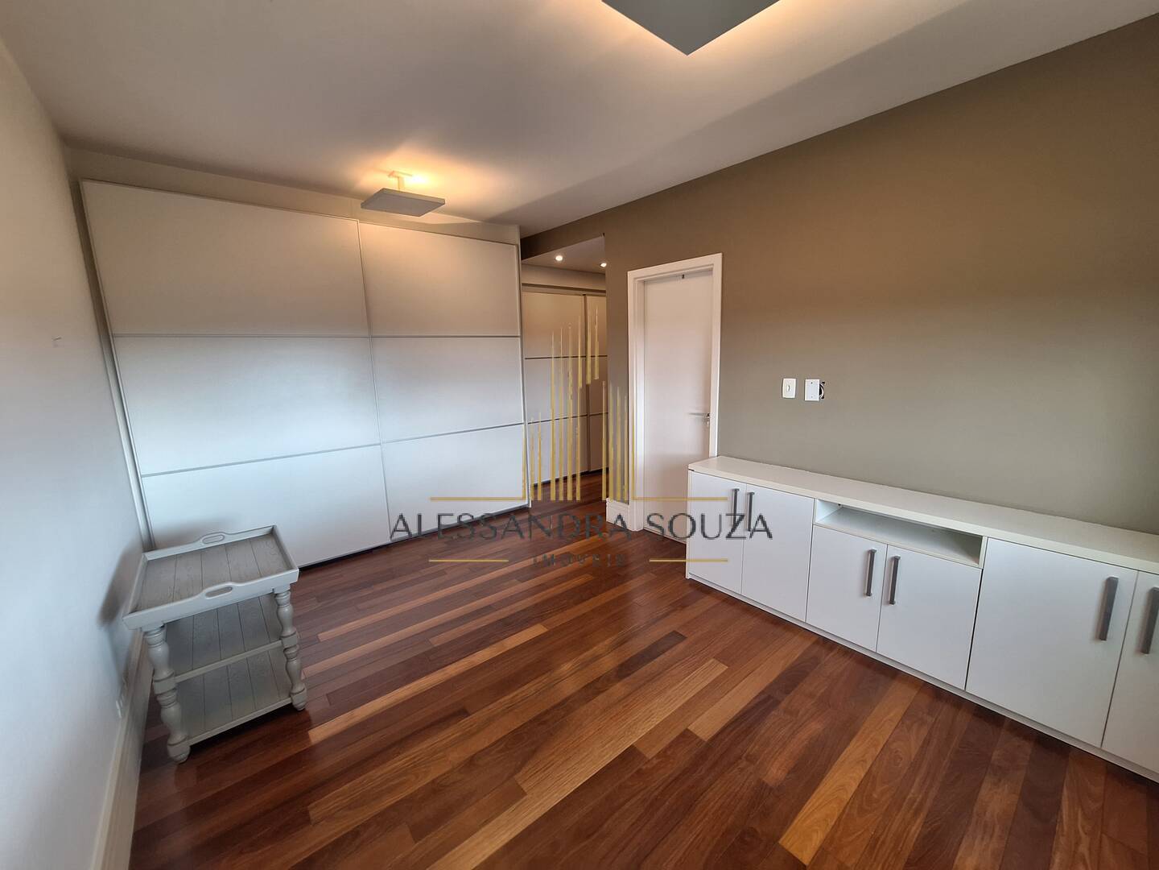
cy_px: 435
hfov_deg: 106.2
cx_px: 580
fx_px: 435
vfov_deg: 89.9
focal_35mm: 13
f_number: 2.2
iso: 80
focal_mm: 1.74
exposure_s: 1/40
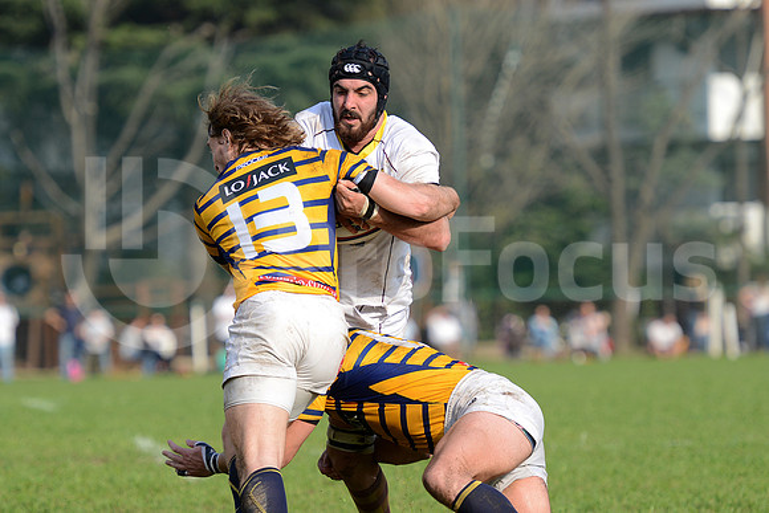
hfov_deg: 8.9
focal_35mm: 230
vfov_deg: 6.0
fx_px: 4914
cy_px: 256
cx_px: 384
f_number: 4
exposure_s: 1/1000
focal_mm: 230
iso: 320
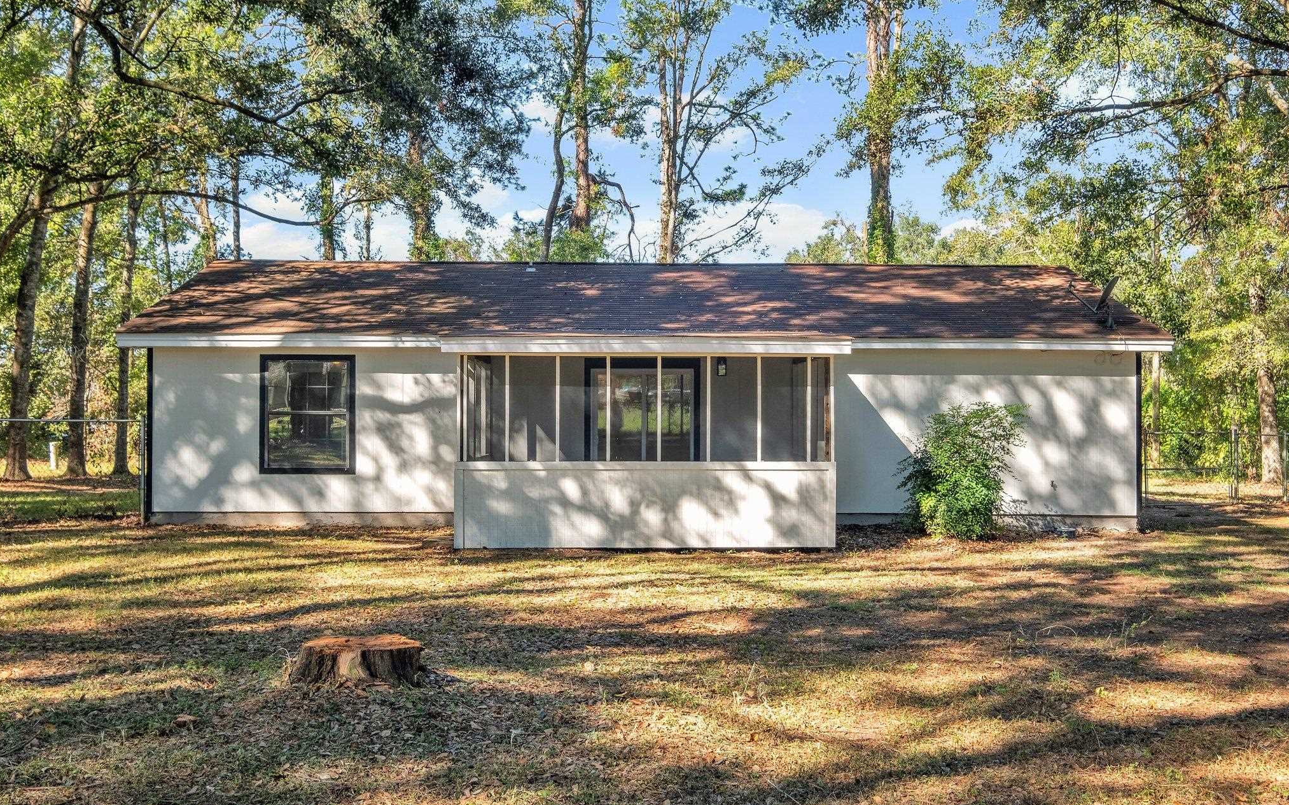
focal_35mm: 34
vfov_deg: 37.3
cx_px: 646
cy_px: 414
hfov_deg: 56.7
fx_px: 1194
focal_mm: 21.9
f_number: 8
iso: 250
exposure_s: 1/125
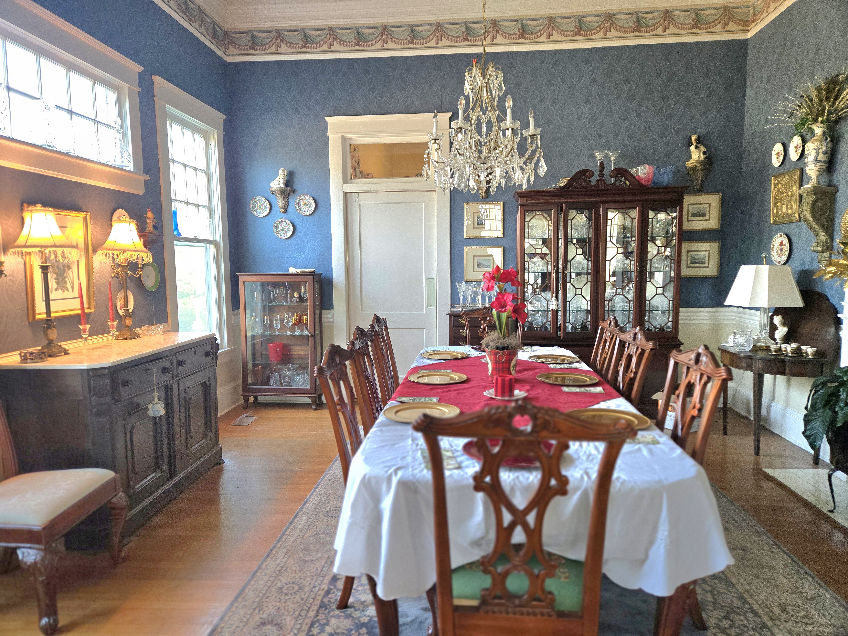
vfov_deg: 58.9
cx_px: 424
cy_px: 318
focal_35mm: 23
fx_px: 563
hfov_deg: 73.9
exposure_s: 1/120
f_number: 1.8
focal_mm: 5.4
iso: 320
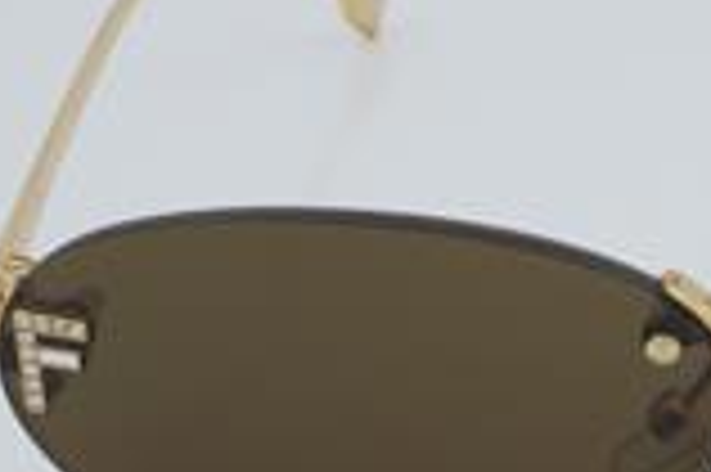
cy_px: 220
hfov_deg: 9.7
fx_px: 4129
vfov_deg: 6.5
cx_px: 842
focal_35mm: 209
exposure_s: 1/4
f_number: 32
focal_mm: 55
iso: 100
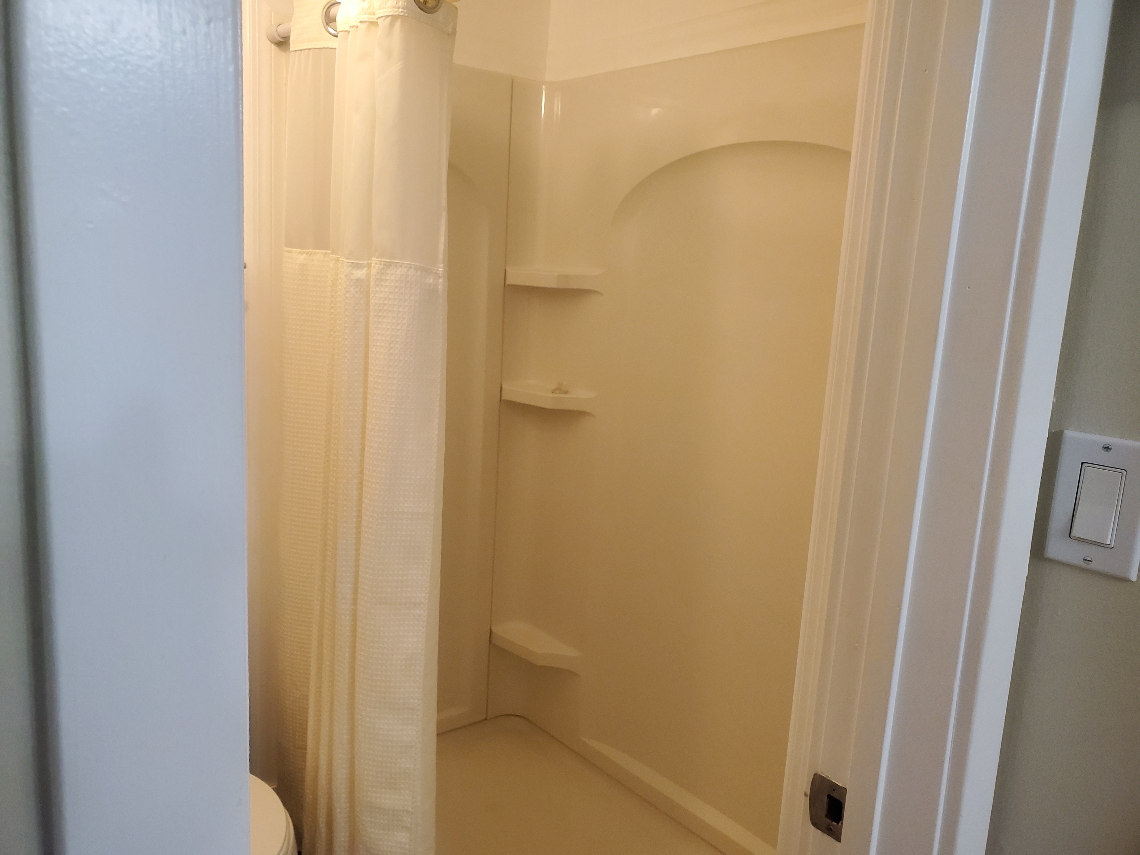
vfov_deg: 53.1
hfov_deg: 67.3
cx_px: 570
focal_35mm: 26
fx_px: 856
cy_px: 428
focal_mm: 4.3
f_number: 2.4
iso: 250
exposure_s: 1/40
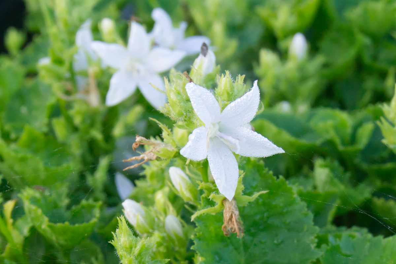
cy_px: 132
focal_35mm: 82
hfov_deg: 24.6
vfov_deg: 16.6
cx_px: 198
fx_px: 907
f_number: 10
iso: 2500
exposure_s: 1/200
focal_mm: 55
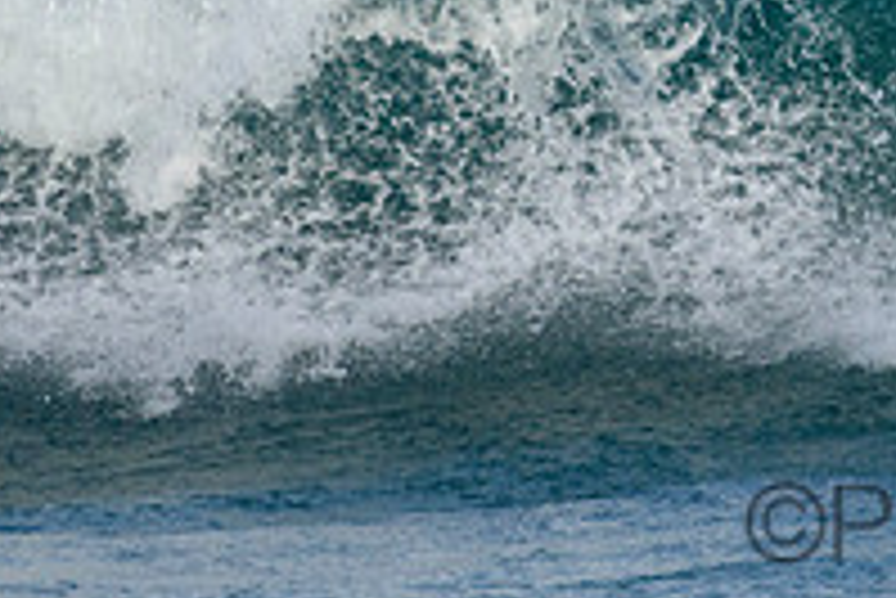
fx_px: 58181
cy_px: -223
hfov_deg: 0.9
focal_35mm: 2336
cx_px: 1094
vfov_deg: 0.6
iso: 1800
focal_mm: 800
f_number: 11
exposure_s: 1/1600
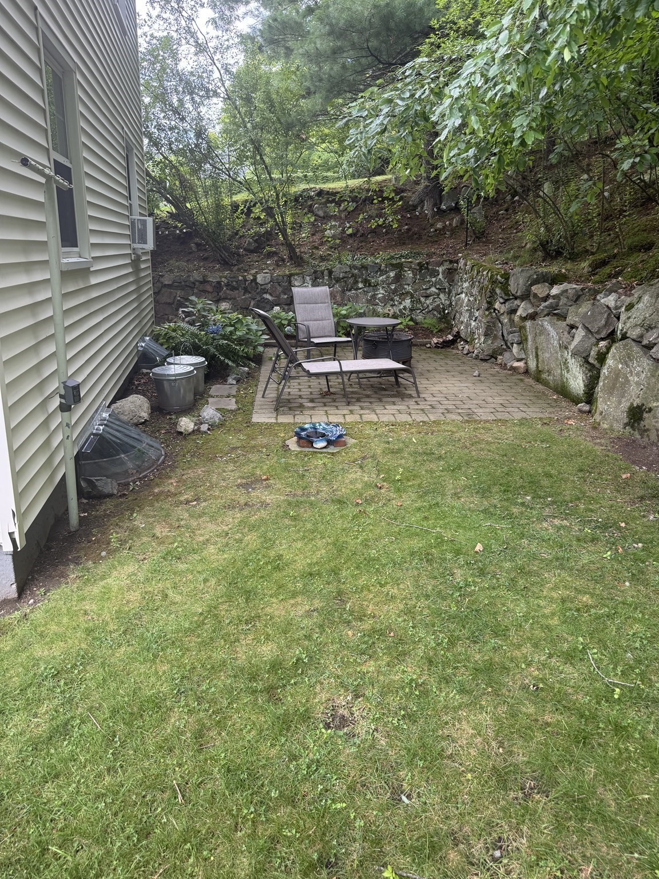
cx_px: 330
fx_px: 609
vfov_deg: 71.6
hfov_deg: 56.8
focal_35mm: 24
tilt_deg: -16.8
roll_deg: -2.2
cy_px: 440
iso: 100
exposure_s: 1/151
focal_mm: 6.76
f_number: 1.78
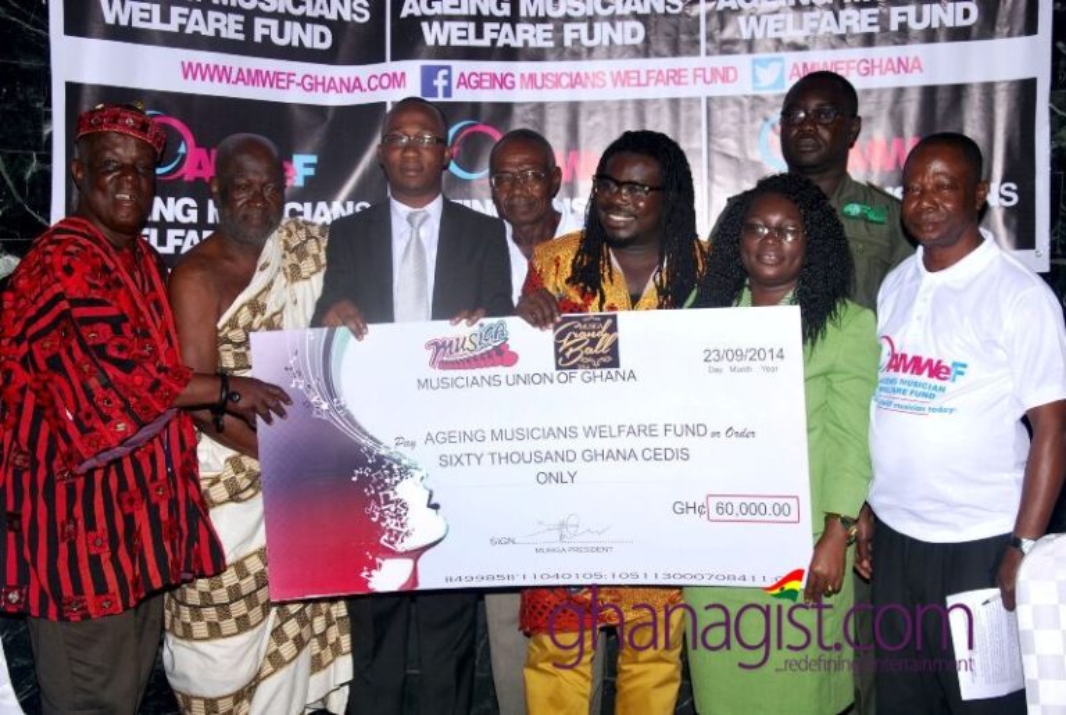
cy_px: 358
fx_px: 1691
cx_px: 533
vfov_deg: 23.9
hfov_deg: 35.0
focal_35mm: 57
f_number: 4.5
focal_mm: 38
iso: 200
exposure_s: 1/60
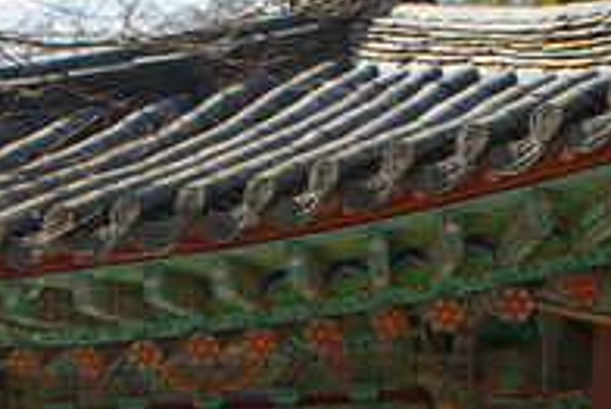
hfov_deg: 13.7
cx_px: 235
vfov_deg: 9.1
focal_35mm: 150
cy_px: 471
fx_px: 2548
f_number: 9.5
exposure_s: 1/60
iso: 200
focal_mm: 28
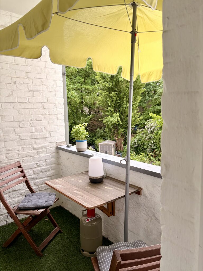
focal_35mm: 26
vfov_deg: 67.3
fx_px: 203
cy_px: 136
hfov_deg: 53.1
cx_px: 102
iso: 50
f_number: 1.6
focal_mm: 5.96
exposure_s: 1/489
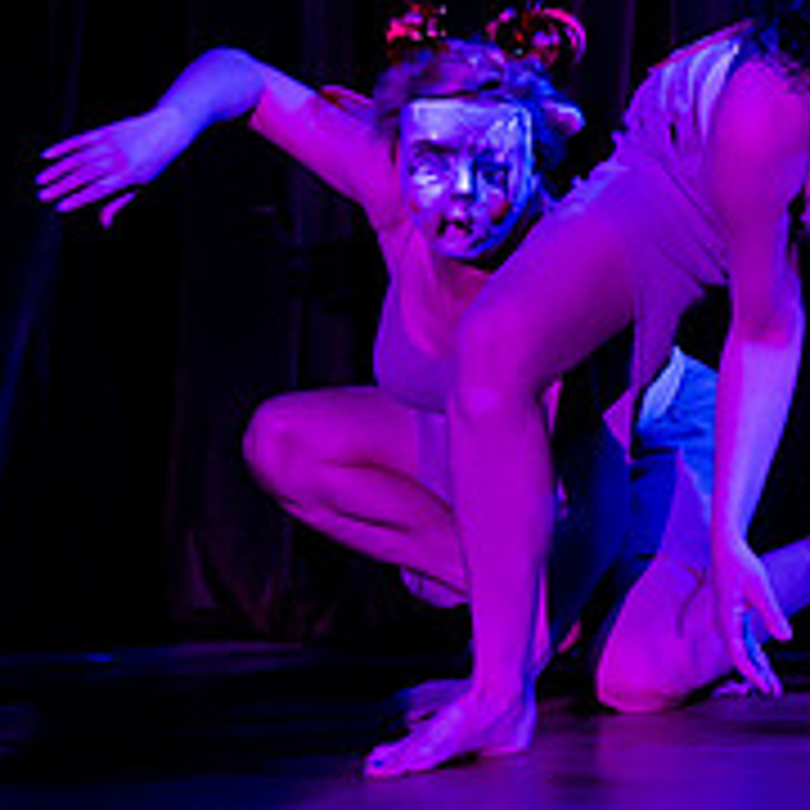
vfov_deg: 11.3
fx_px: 4050
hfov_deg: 11.0
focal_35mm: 153
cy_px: 78
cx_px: 1217
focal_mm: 38
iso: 3200
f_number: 4
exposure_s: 1/200
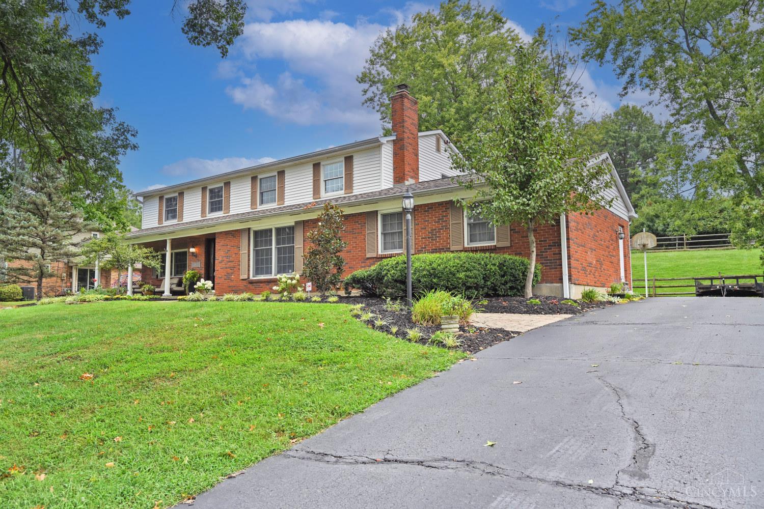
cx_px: 382
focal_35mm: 24
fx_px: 520
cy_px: 254
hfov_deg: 72.6
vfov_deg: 52.2
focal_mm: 24.5
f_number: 5.6
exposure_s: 1/250
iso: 140
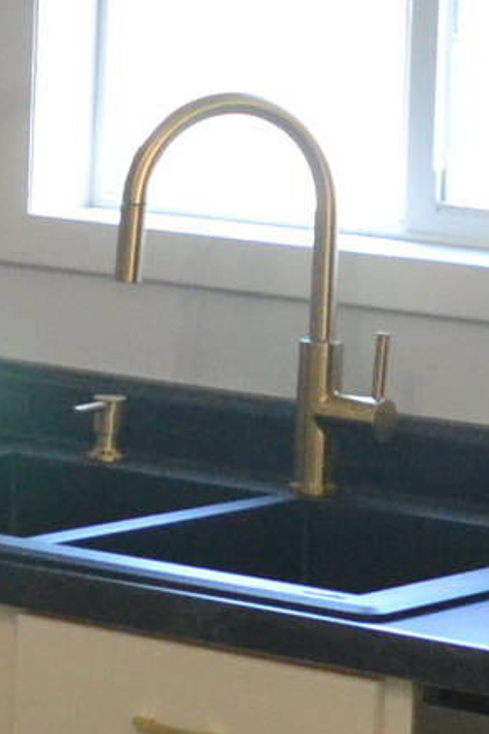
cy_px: 225
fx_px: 3874
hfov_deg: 7.2
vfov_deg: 10.8
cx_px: 76
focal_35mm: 190
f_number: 3.5
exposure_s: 1/60
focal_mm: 18
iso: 1400
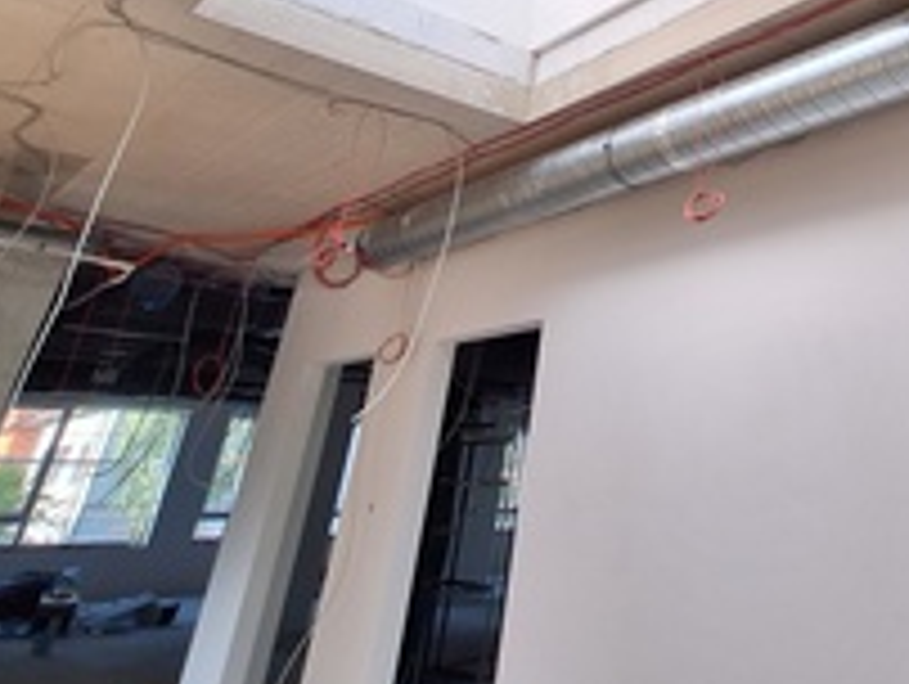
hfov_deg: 55.9
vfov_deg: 41.9
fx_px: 762
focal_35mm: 29
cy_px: 0
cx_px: 760
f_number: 2.2
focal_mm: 1.74
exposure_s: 1/135
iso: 40
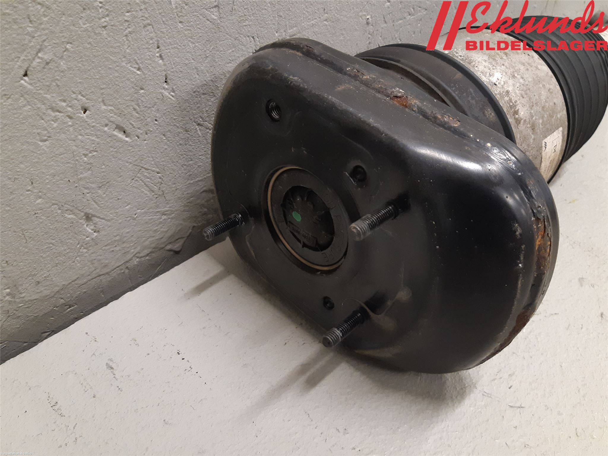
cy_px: 228
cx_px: 304
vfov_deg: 53.1
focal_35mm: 26
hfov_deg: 67.3
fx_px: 457
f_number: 1.7
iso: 200
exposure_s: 1/50
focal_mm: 3.93
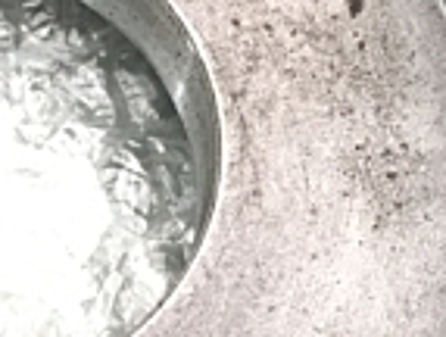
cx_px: -137
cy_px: 215
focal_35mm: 125
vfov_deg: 11.9
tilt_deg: -65.6
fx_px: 1615
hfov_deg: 15.0
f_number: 1.8
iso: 40
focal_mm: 3.99
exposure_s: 1/20
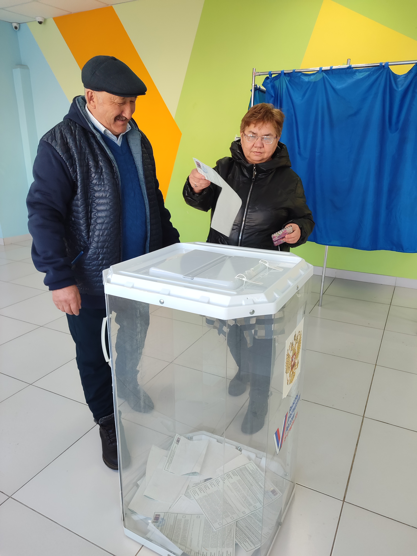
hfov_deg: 54.9
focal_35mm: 25
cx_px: 208
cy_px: 278
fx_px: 402
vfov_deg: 69.4
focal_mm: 5.95
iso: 131
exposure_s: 1/50
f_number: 1.89
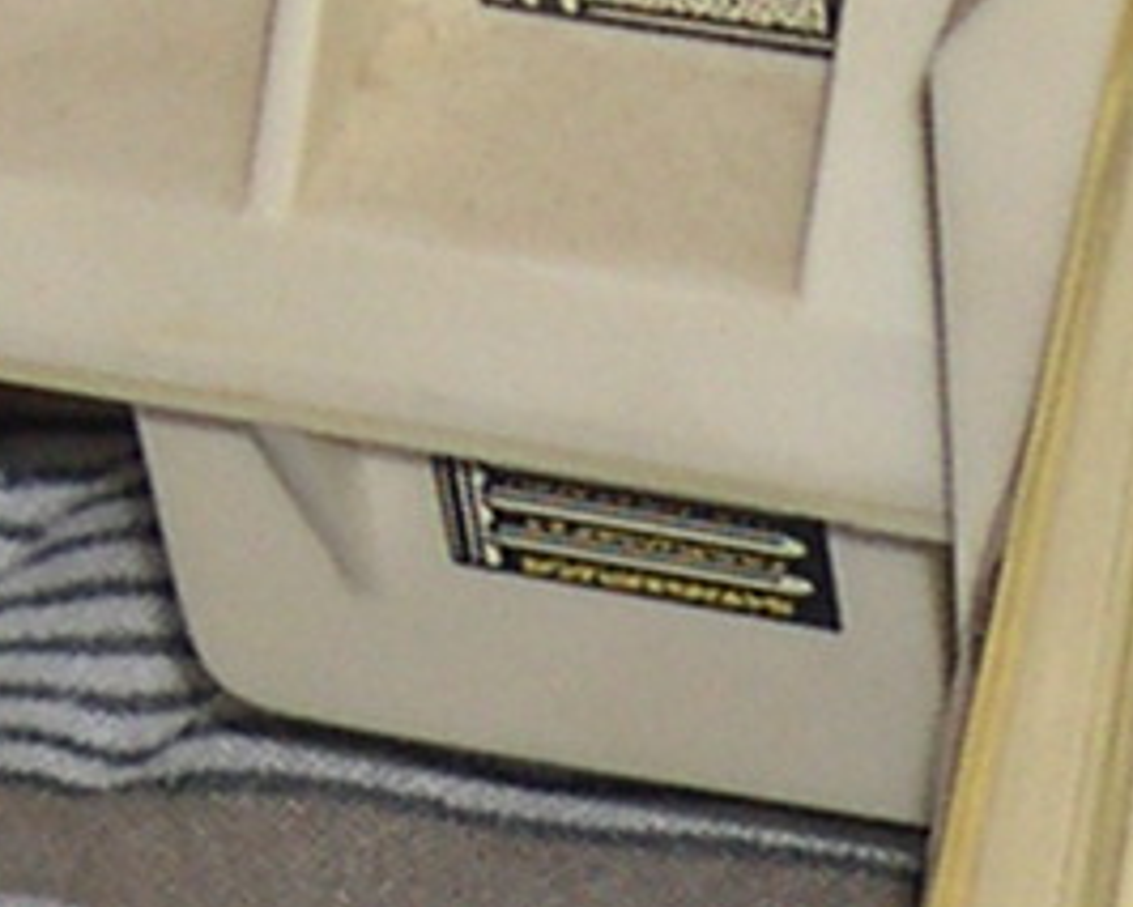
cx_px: 1572
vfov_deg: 3.9
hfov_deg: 4.9
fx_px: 13150
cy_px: 1669
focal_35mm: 392
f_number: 3.1
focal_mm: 10.1
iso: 100
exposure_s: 1/60
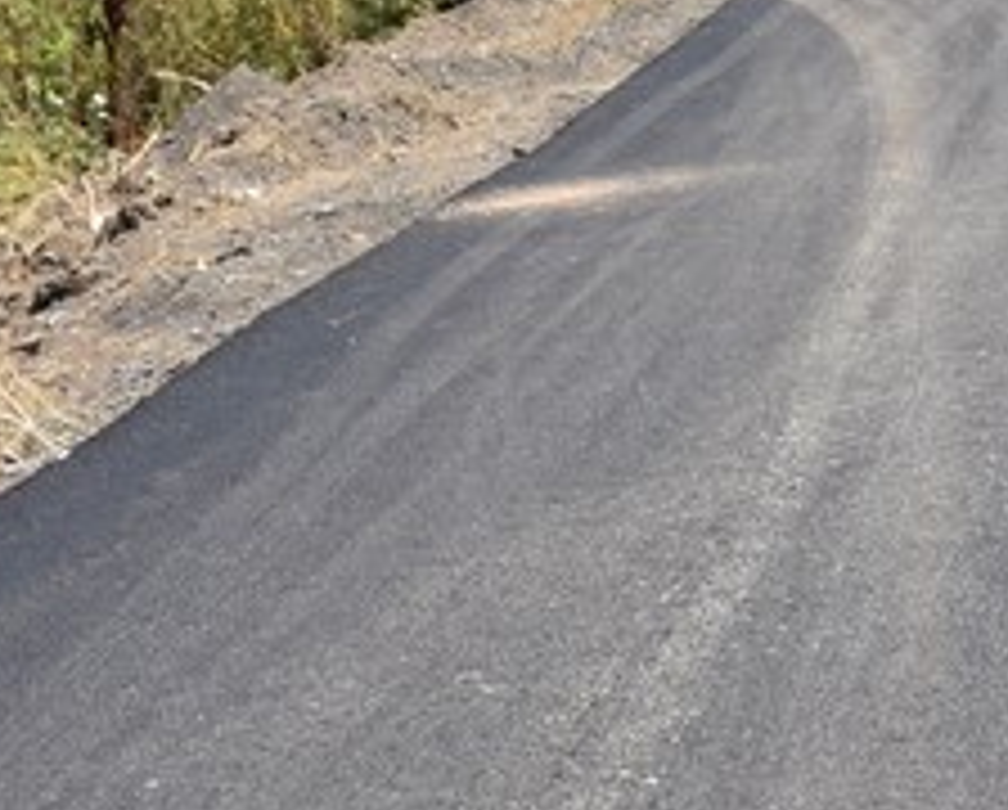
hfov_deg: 11.2
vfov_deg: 9.3
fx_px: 4991
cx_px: 1368
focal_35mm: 167
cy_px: 205
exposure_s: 1/250
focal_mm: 26
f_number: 8
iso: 100
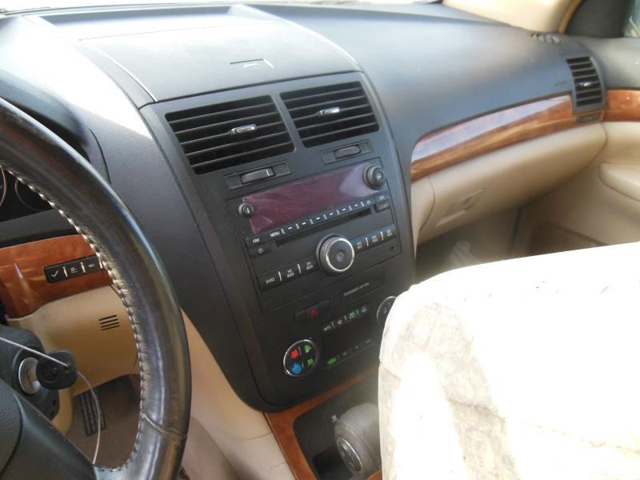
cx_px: 320
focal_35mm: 25
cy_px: 240
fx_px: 462
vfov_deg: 54.9
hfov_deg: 69.4
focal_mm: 4.5
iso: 400
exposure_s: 1/160
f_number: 3.2
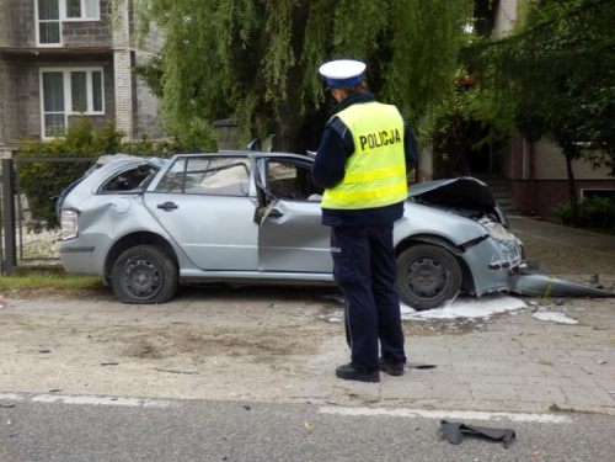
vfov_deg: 29.7
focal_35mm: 49
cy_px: 231
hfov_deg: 38.9
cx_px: 308
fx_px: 871
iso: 100
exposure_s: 1/80
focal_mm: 8.9
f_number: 4
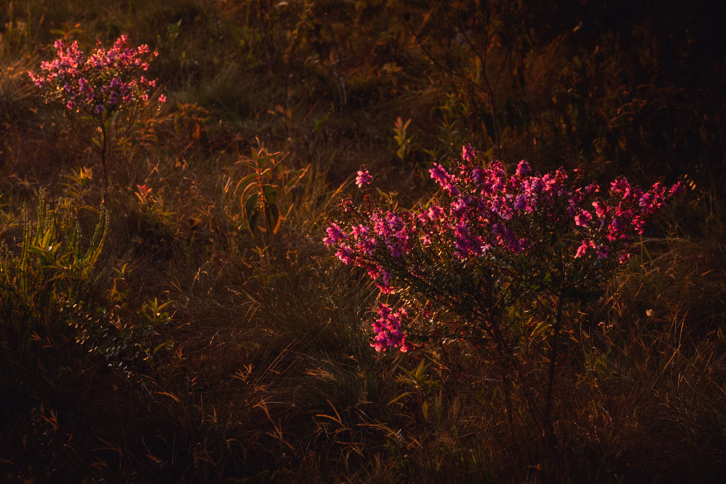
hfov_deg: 17.3
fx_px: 2390
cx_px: 363
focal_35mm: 118
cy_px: 242
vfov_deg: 11.6
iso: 640
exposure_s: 1/60
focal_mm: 79
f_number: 8
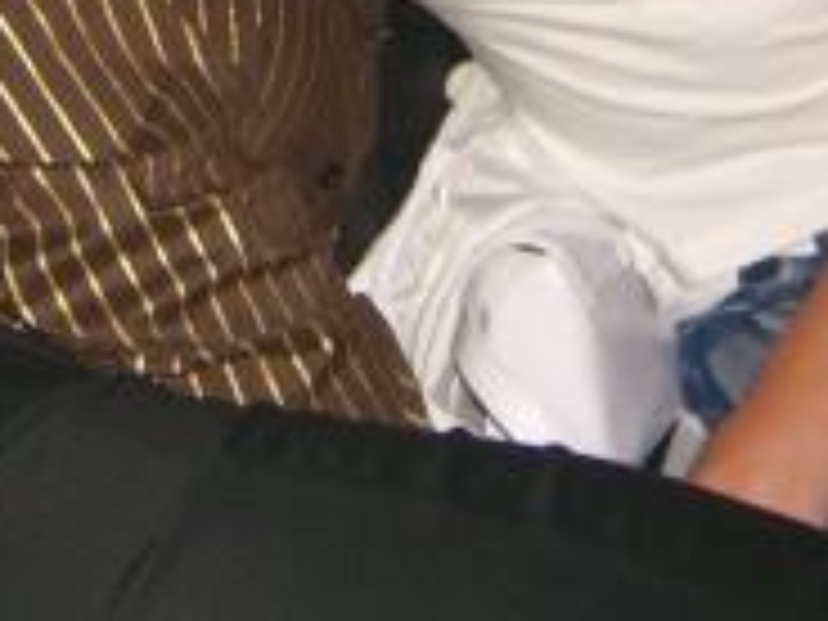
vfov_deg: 11.5
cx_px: 382
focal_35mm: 124
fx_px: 2966
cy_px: -274
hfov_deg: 15.9
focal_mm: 7.9
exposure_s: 1/60
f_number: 2.8
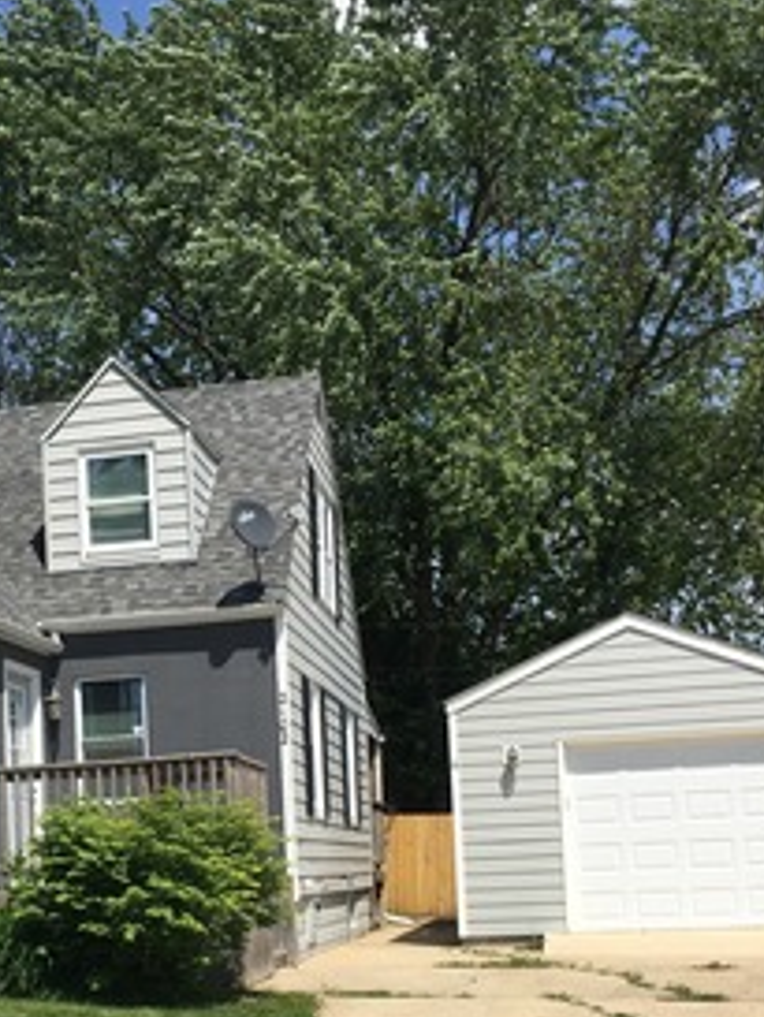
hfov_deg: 28.2
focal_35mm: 51
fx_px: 1500
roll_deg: +2.0
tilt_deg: +4.4
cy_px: 812
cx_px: 209
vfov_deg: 36.2
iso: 25
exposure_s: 1/1923
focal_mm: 4.15
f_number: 2.2
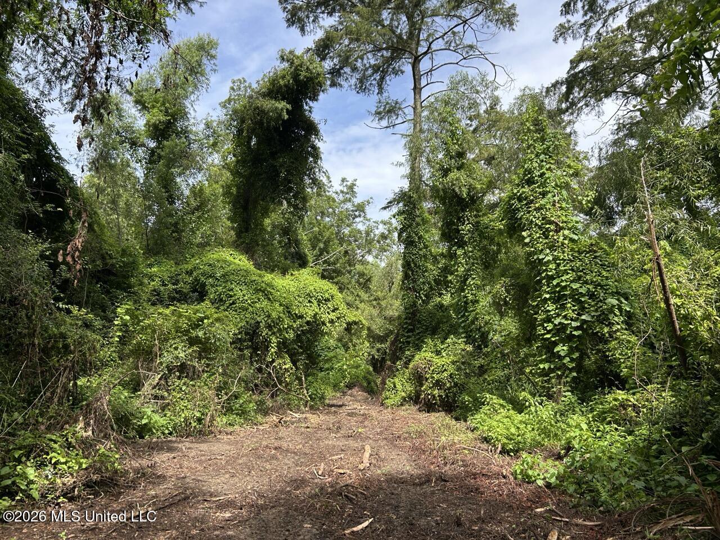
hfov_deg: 67.3
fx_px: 541
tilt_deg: +6.0
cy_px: 270
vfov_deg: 53.1
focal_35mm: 26
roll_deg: +0.4
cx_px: 360
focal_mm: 5.7
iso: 50
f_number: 1.5
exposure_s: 1/1183
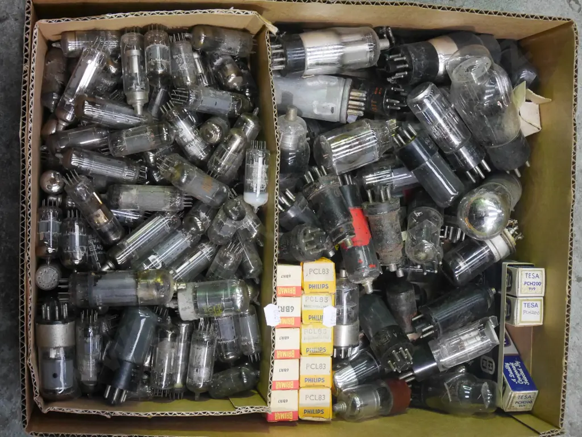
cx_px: 291
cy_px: 218
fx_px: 1077
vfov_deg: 22.9
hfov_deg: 30.3
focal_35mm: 64
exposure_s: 1/50
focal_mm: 32
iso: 3200
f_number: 5.6
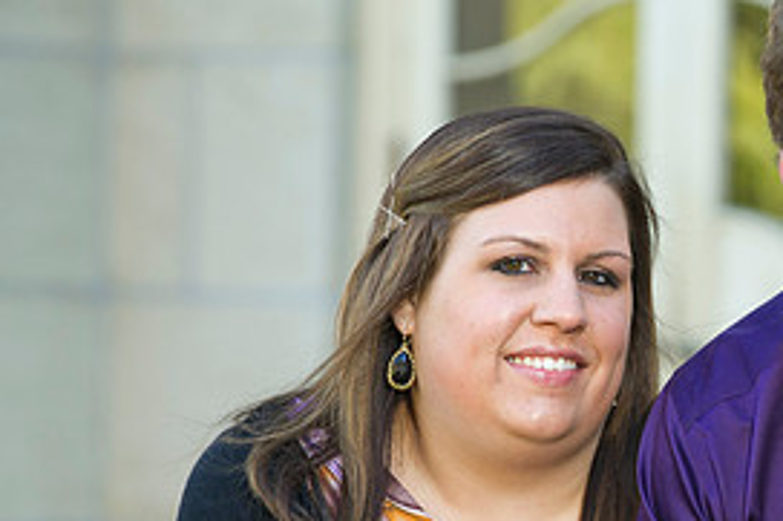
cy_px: 463
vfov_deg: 3.2
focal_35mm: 427
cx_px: 743
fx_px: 9281
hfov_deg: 4.8
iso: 400
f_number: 5.6
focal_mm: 200
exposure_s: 1/80
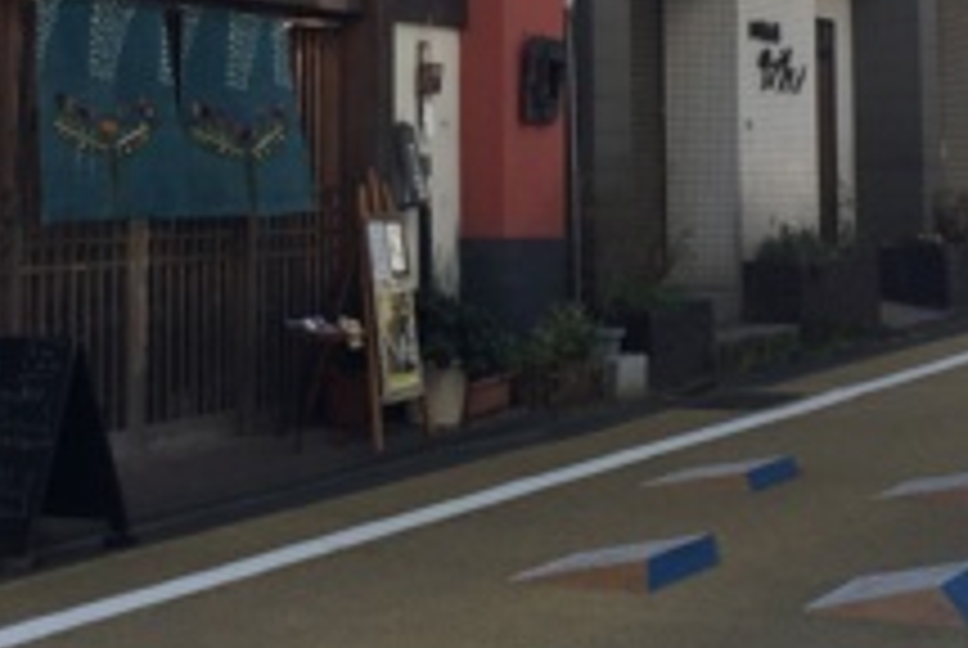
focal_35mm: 84
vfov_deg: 15.9
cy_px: -45
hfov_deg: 24.1
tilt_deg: +4.6
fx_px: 2262
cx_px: 432
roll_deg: +0.3
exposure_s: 1/648
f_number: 2.2
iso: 32
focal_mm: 4.15
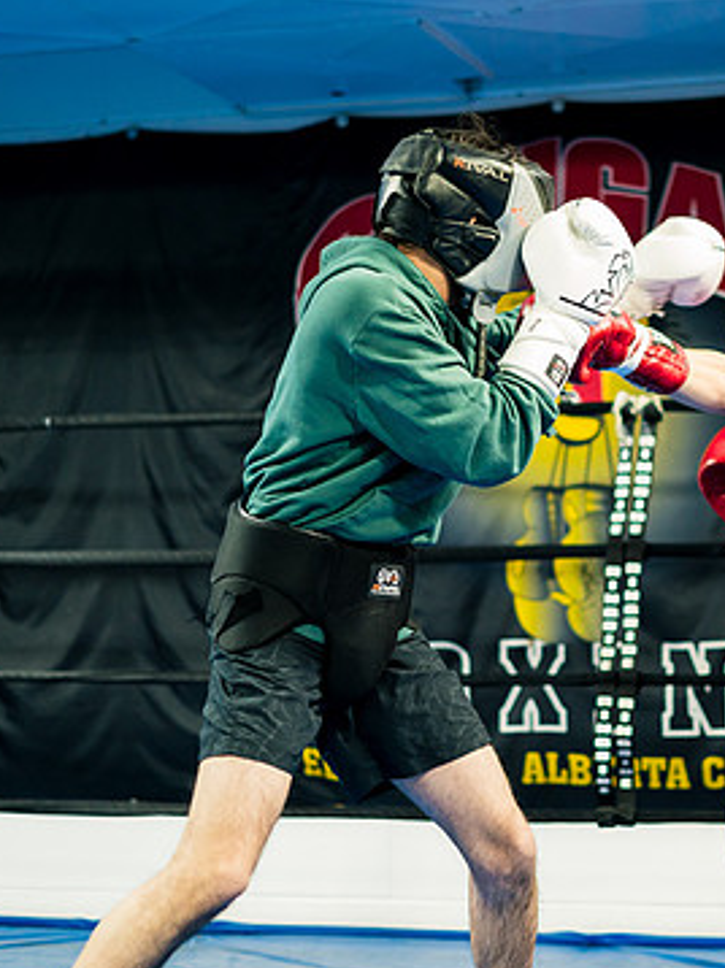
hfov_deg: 18.7
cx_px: 571
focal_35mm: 78
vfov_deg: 25.0
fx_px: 2181
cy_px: 491
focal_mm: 50
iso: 1250
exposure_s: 1/250
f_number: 1.8
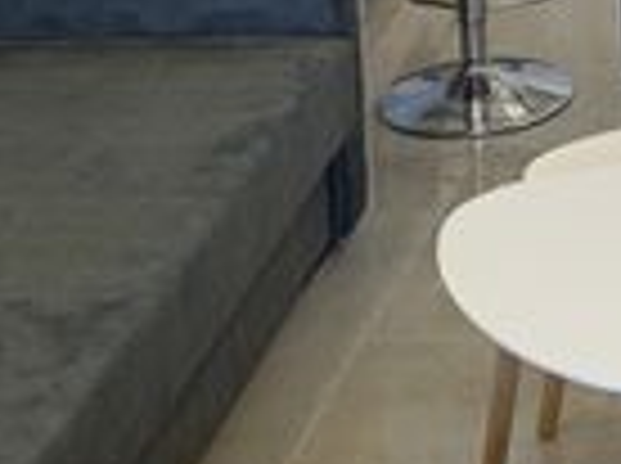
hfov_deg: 17.1
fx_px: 1916
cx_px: 860
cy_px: -338
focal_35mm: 107
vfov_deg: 12.7
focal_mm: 6.14
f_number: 1.6
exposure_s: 1/100
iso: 400
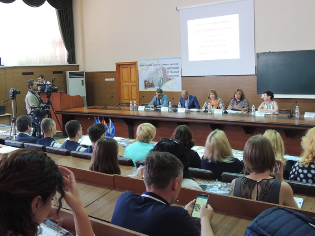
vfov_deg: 33.6
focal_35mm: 43
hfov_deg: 43.9
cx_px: 158
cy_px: 118
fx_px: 391
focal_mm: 7.6
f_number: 3.4
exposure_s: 1/13
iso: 400
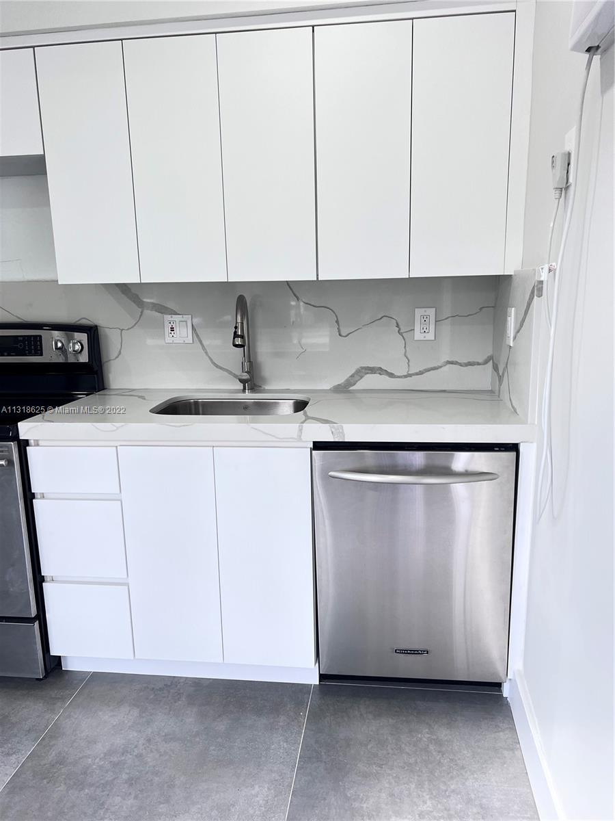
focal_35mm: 26
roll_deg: +1.3
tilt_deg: -11.7
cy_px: 410
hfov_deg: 53.1
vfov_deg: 67.3
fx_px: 616
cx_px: 308
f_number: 1.5
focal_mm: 5.7
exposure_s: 1/120
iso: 100
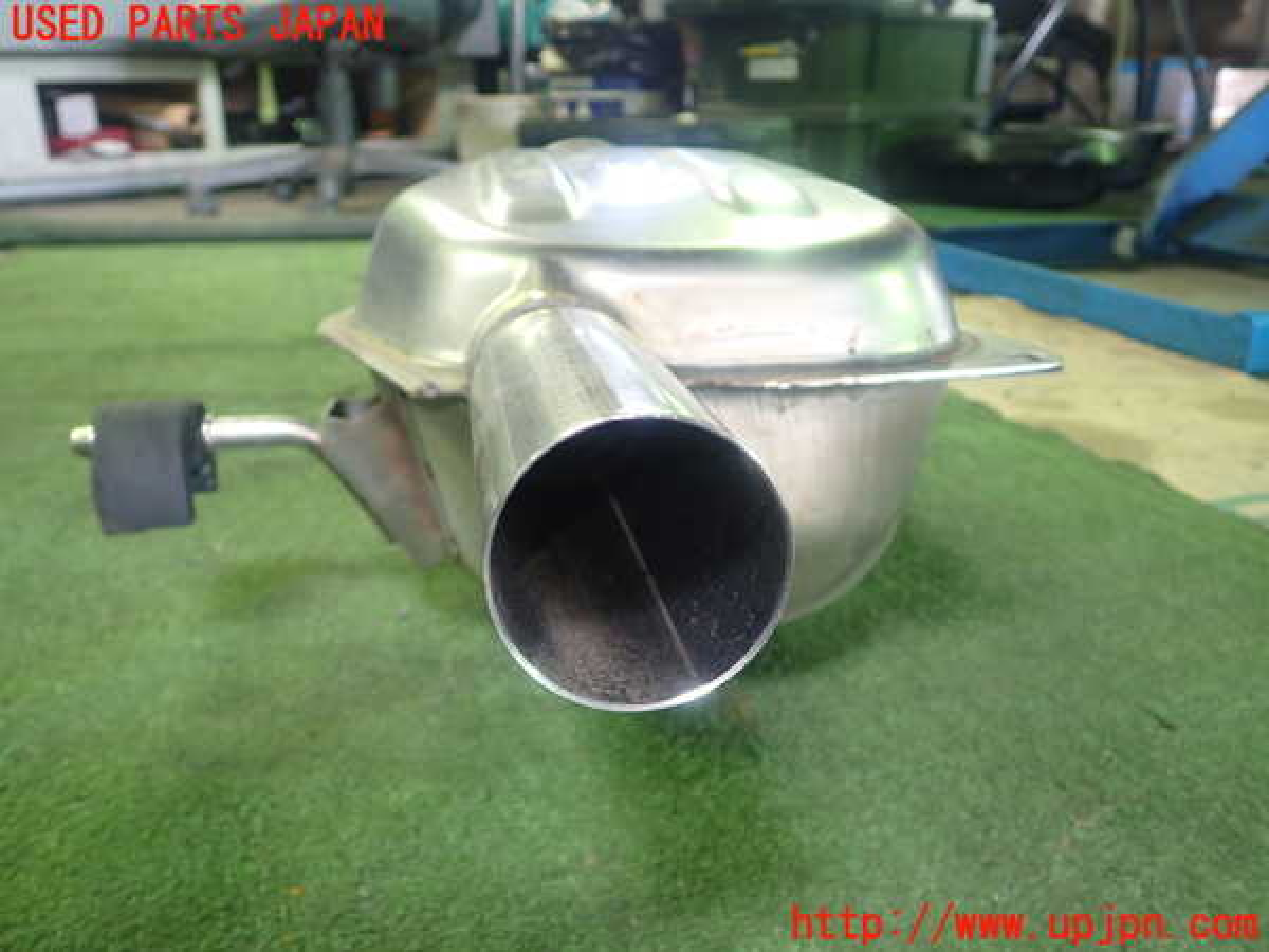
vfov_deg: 46.8
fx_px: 1100
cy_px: 476
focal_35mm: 30
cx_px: 634
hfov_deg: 60.0
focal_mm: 5.4
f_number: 2.3
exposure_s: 1/30
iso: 320
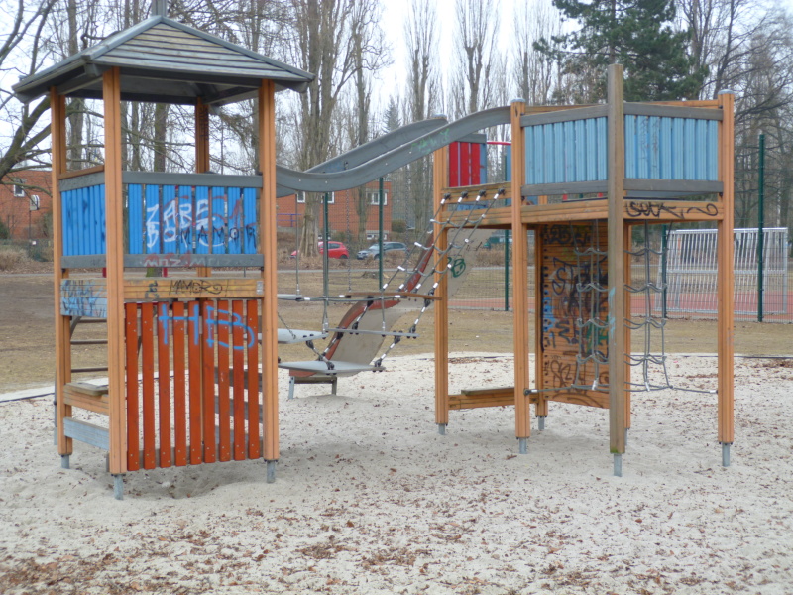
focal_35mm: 52
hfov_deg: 36.8
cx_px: 396
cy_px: 298
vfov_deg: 28.0
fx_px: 1191
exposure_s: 1/125
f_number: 3.2
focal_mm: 9.4
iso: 80
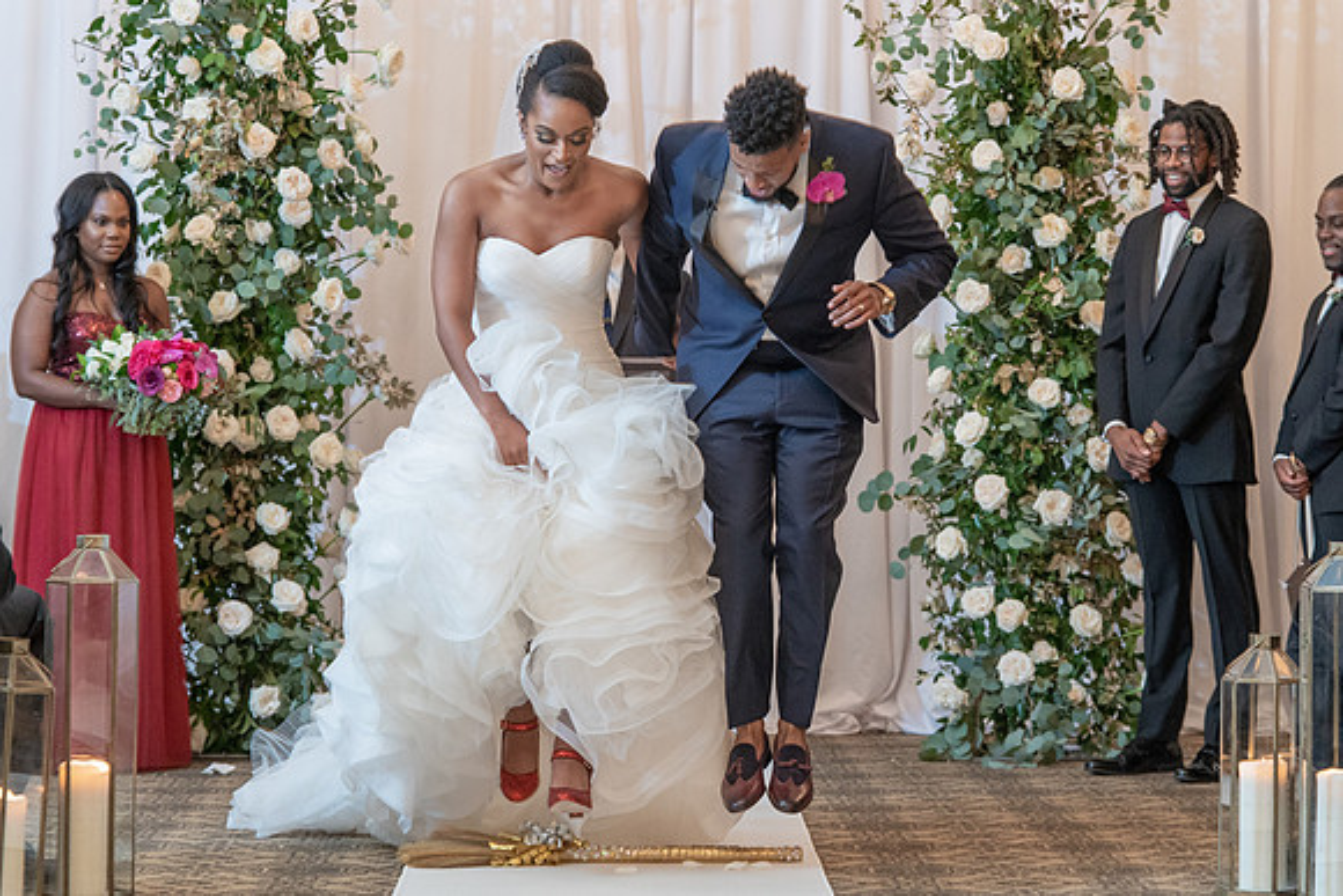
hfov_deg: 19.7
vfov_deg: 13.2
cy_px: 444
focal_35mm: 104
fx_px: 3871
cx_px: 757
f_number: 4
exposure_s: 1/100
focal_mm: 90
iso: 2000
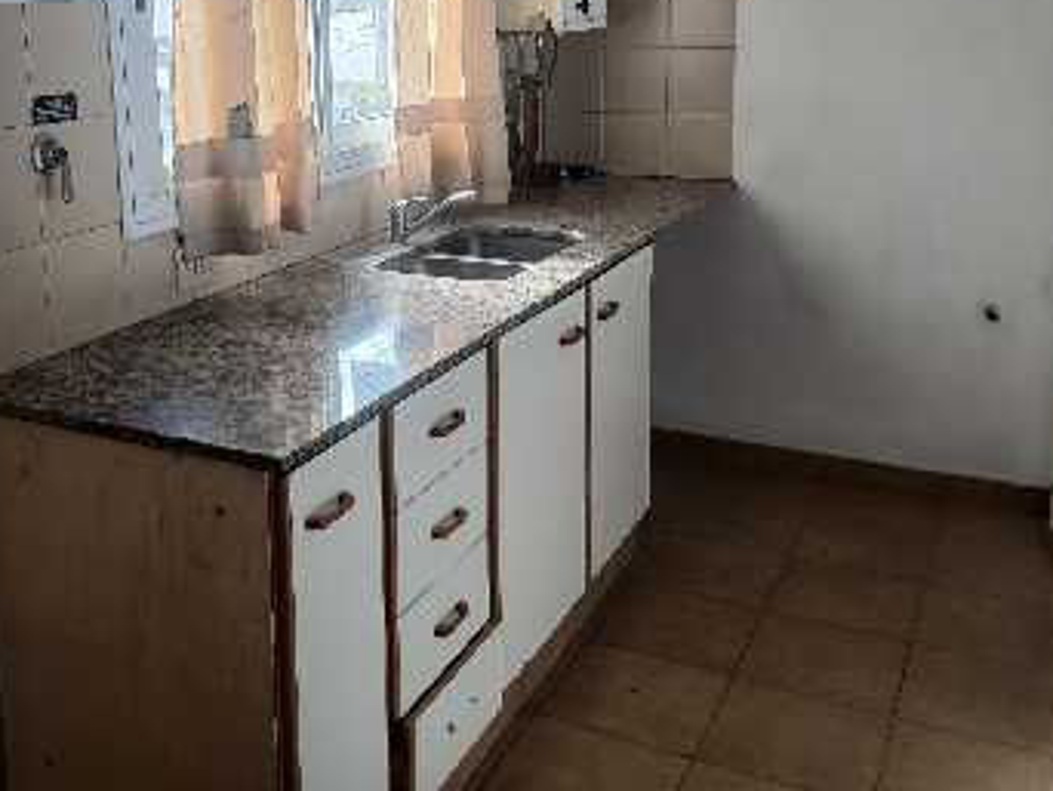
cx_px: 342
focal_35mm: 38
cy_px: 235
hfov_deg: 48.0
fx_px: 1157
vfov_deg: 37.2
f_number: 1.8
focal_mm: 3.98
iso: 40
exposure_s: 1/50
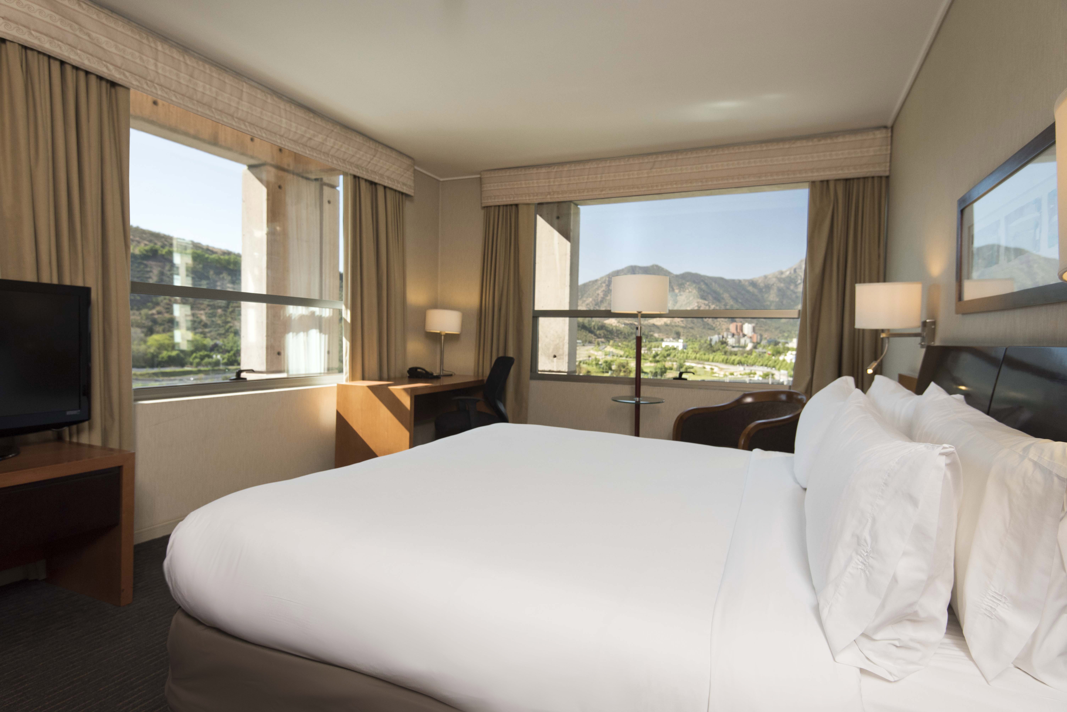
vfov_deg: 62.0
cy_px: 356
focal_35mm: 20
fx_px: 593
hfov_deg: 84.0
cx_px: 534
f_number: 5.6
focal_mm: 20
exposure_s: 1/160
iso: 800
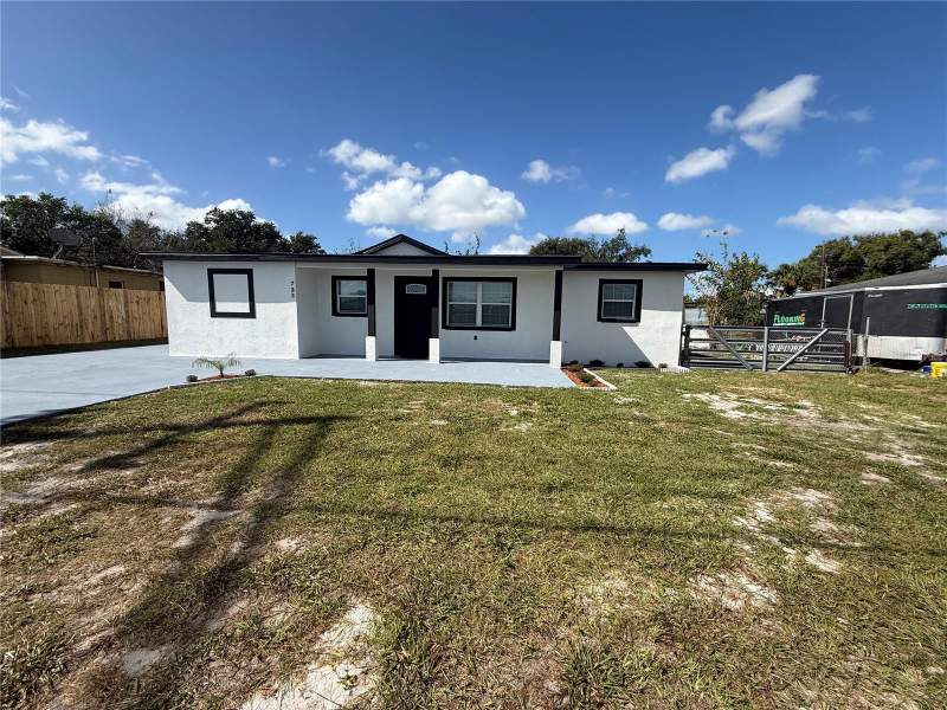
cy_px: 355
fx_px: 383
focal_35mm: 14
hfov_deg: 102.1
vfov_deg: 85.7
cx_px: 474
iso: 50
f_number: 2.2
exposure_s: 1/2410
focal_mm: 2.22
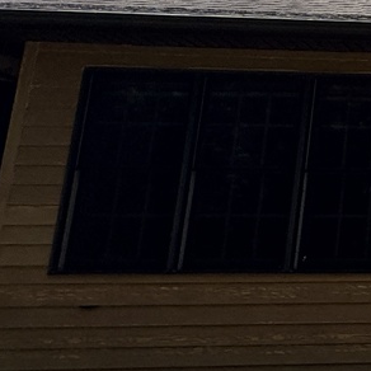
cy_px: 117
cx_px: 732
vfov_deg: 27.9
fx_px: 740
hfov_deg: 18.7
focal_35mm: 61
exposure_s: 1/770
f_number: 2.2
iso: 32
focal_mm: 2.22
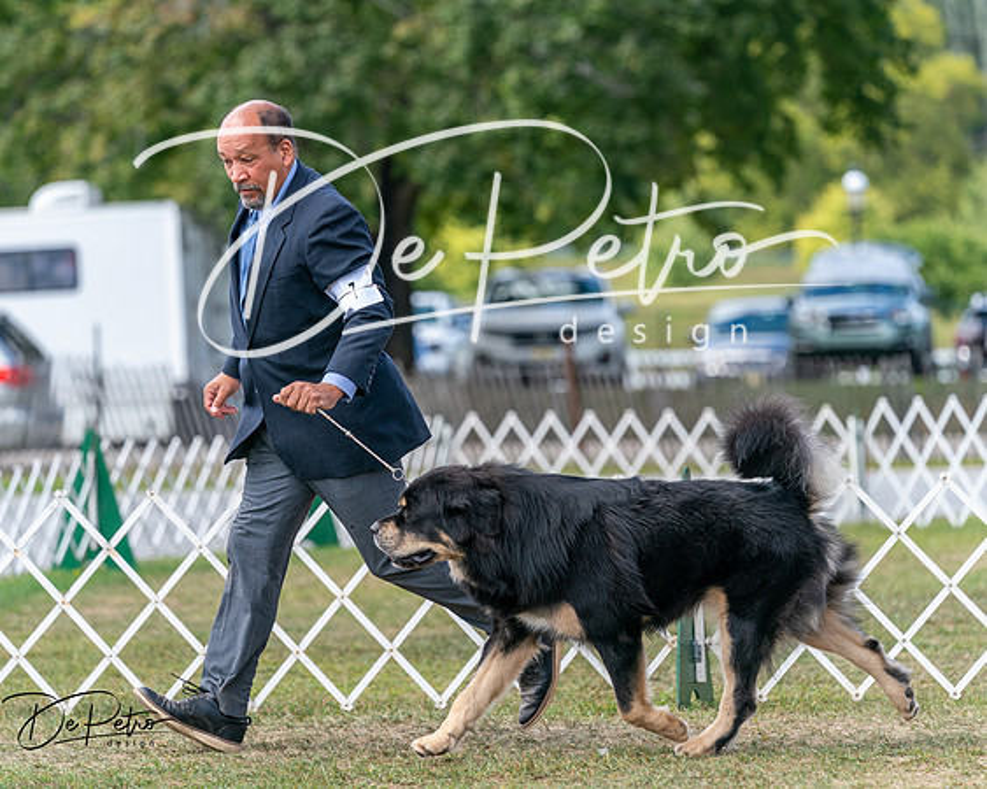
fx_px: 6380
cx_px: 494
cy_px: 394
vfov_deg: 7.1
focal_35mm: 218
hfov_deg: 8.8
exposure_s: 1/1250
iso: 400
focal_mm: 194
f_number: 4
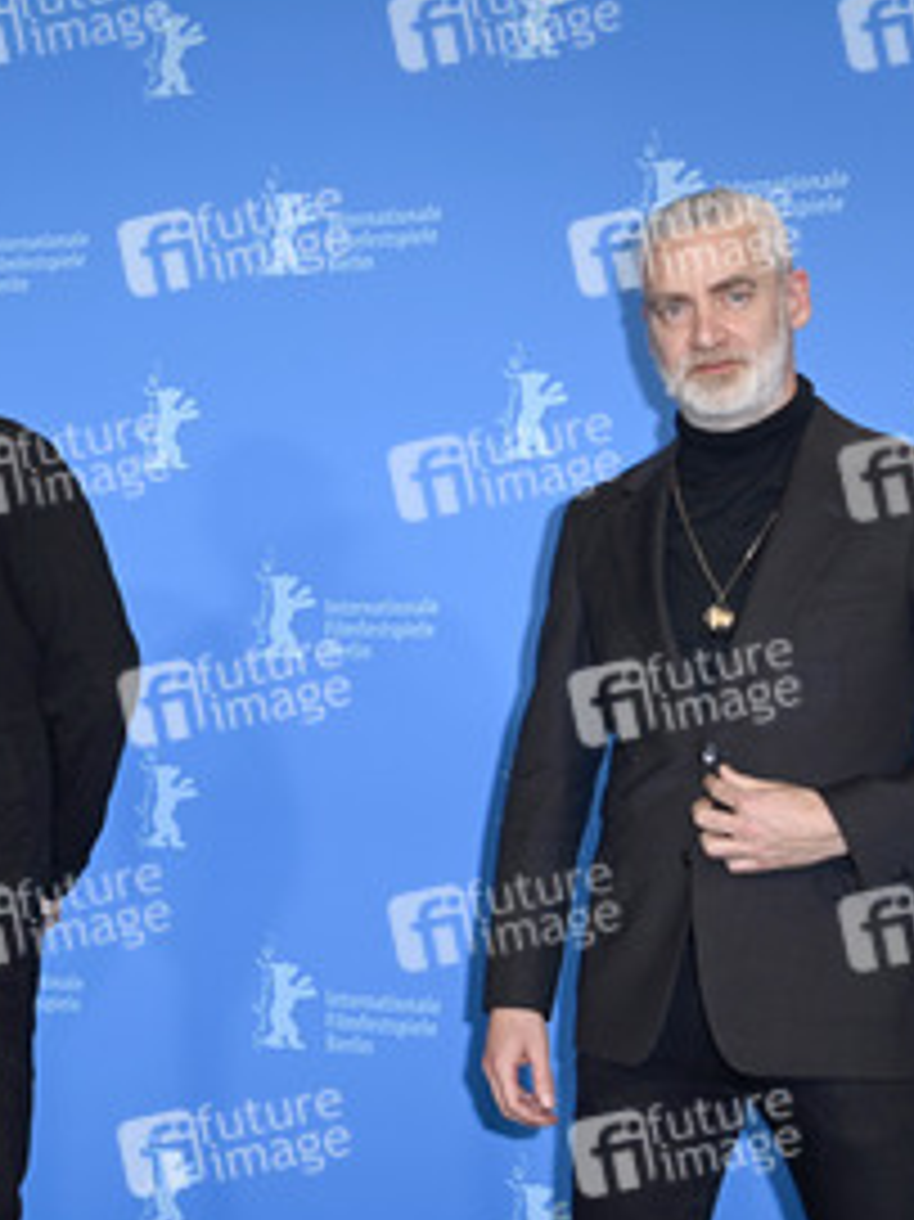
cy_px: 581
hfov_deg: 18.2
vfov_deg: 24.4
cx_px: 115
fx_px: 2819
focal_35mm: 80
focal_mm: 50
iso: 800
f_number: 5
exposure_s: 1/200
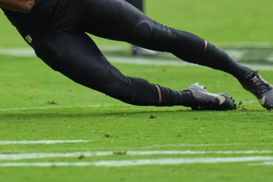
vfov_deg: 1.2
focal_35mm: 1142
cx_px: 58
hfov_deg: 1.8
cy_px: -73
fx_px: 8656
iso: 320
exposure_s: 1/3200
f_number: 2.8
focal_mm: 400
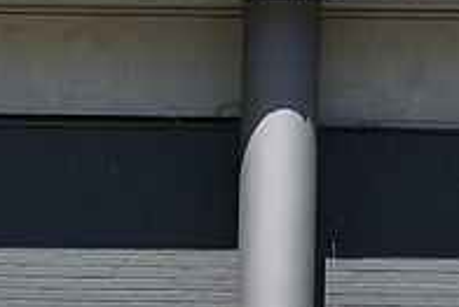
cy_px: 670
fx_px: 4568
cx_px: -532
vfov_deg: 3.8
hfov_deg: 5.6
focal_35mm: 358
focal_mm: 78
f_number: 10
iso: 200
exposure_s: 1/400
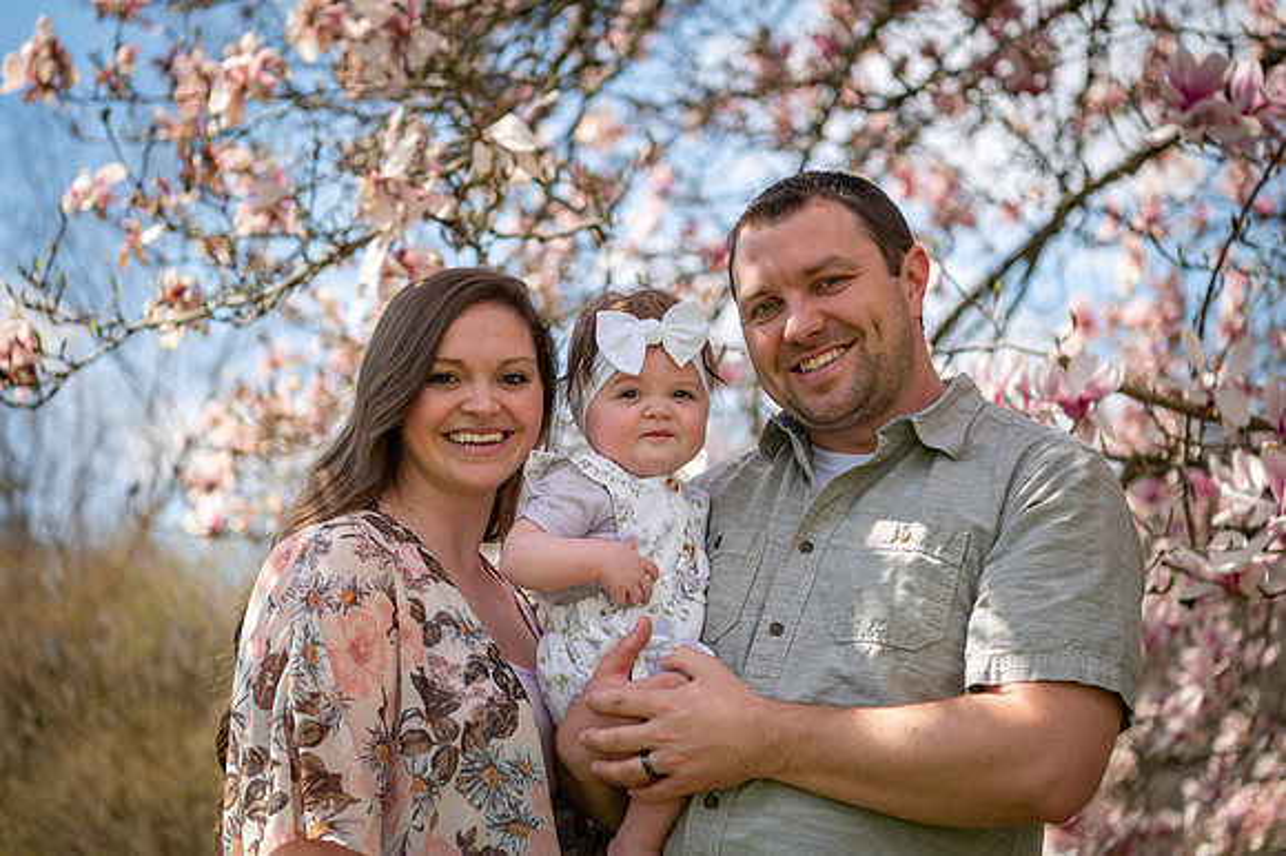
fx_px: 2844
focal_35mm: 80
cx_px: 642
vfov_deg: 17.1
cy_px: 369
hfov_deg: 25.5
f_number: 2.8
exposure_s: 1/6400
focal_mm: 70
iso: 400
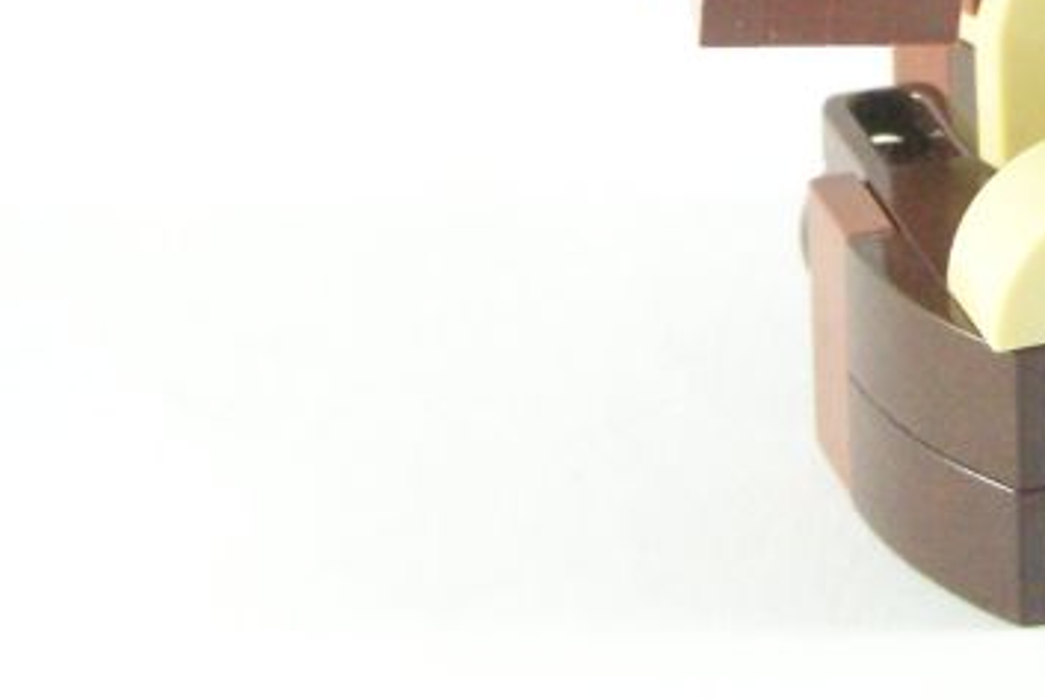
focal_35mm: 202
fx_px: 5868
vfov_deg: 6.7
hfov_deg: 10.0
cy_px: -270
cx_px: 1347
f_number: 4
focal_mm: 11.1
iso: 400
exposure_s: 1/60
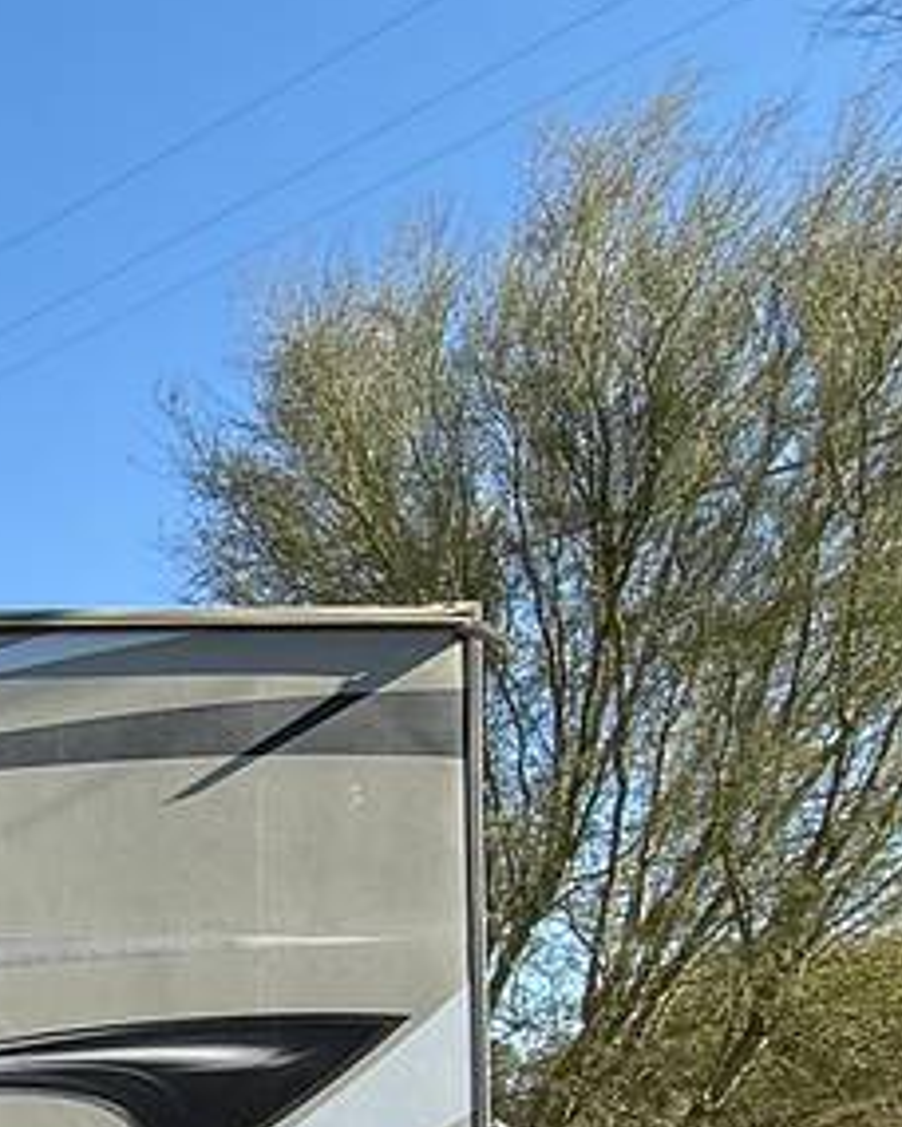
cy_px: 1135
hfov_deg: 18.7
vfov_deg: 35.0
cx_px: -934
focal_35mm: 48
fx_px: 1602
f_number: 2.2
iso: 50
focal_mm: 2.22
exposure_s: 1/559
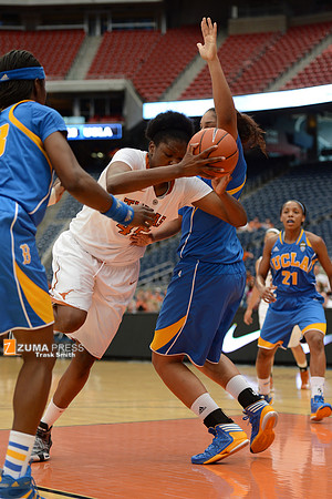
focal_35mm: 78
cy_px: 250
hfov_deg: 17.5
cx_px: 166
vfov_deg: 26.0
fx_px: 1079
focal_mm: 78
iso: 1000
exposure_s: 1/1250
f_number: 2.8
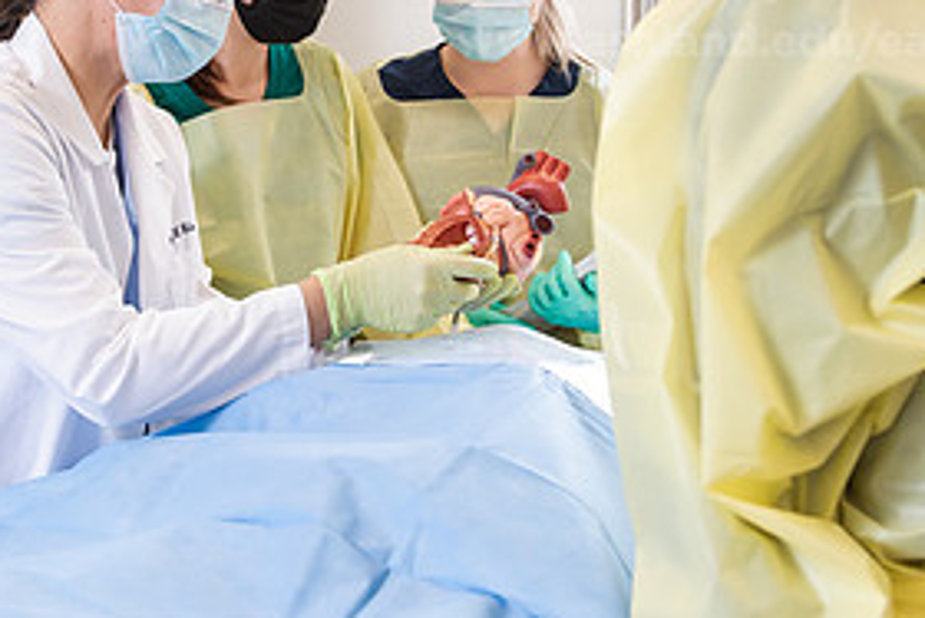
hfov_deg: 33.1
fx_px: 1542
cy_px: 111
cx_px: 307
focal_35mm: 60
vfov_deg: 22.3
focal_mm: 29
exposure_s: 1/200
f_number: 3.5
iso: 500
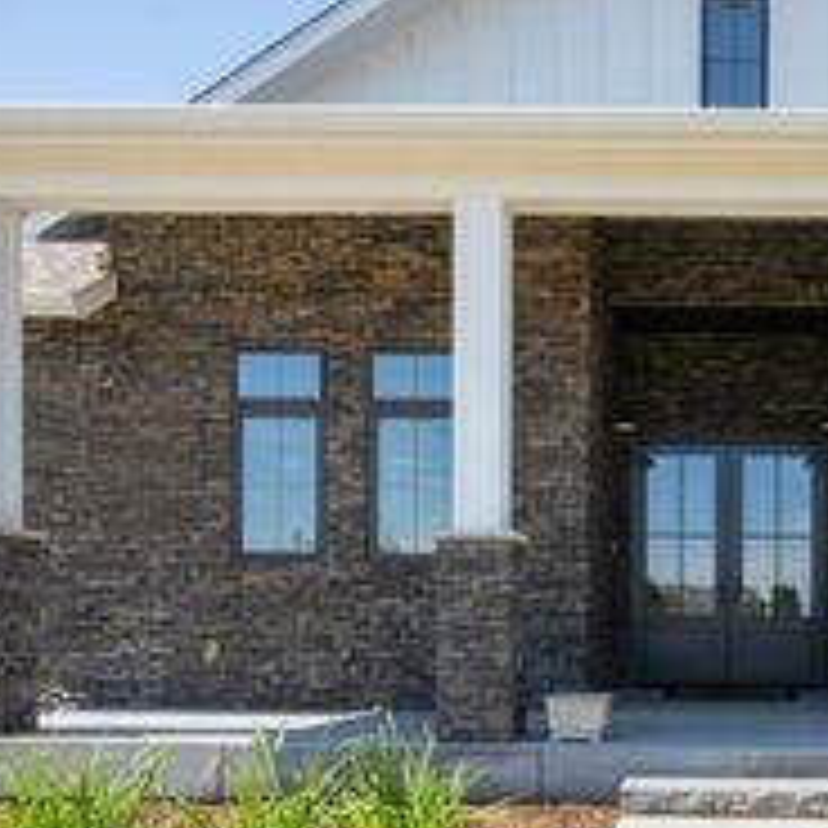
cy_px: 421
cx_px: 729
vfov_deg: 44.9
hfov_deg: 41.7
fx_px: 1001
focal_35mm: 37
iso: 500
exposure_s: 1/160
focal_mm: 16
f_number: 8
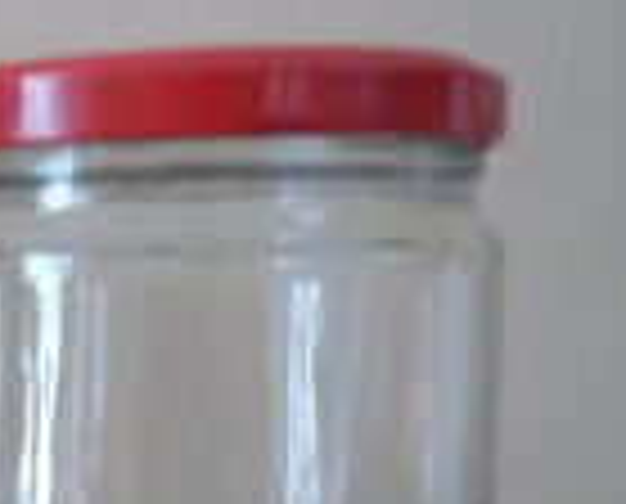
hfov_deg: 20.7
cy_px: 508
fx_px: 1561
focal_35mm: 84
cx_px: -180
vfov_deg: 17.9
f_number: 2.8
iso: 400
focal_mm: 4.4
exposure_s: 1/13
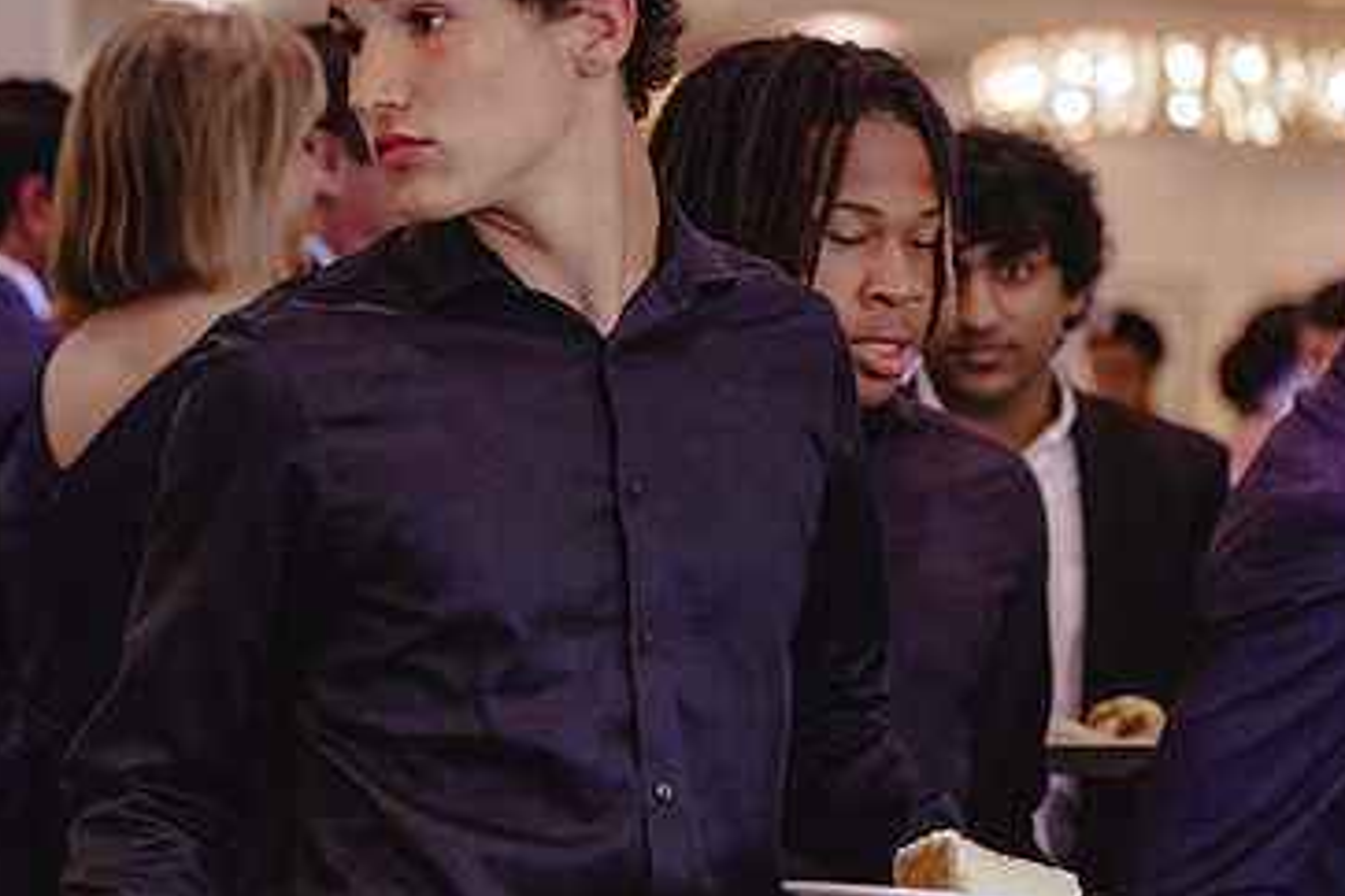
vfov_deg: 12.2
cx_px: 452
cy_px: 380
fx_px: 4184
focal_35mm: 112
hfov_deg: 18.2
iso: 3200
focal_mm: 70
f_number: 2.8
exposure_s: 1/250
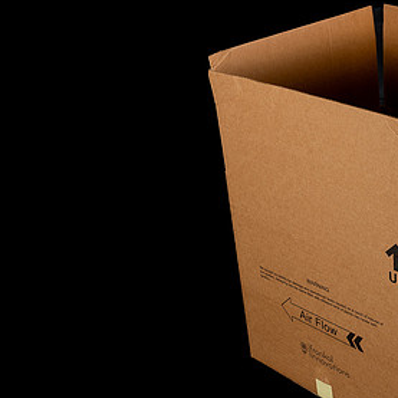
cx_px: 405
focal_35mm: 64
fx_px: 833
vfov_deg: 26.9
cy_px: 210
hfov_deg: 25.5
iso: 160
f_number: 8
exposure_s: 1/125
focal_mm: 36
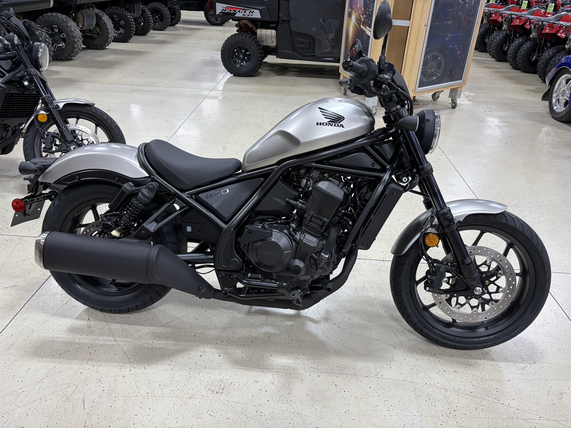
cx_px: 286
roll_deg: -3.2
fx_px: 429
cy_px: 214
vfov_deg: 53.1
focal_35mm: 26
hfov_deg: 67.3
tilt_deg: -29.6
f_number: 1.6
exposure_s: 1/60
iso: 100
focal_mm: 5.96
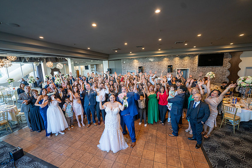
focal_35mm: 14
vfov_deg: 81.2
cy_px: 84
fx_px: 98
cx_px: 126
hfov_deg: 104.2
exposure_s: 1/100
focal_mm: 14
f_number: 2.8
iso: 800
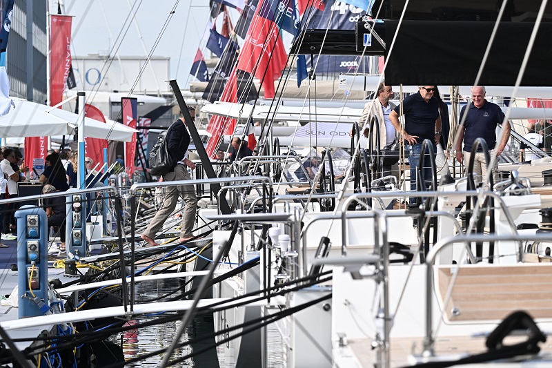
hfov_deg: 14.7
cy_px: 184
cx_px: 276
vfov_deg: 9.8
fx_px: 2146
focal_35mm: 140
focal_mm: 140
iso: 220
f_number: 5
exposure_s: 1/1250
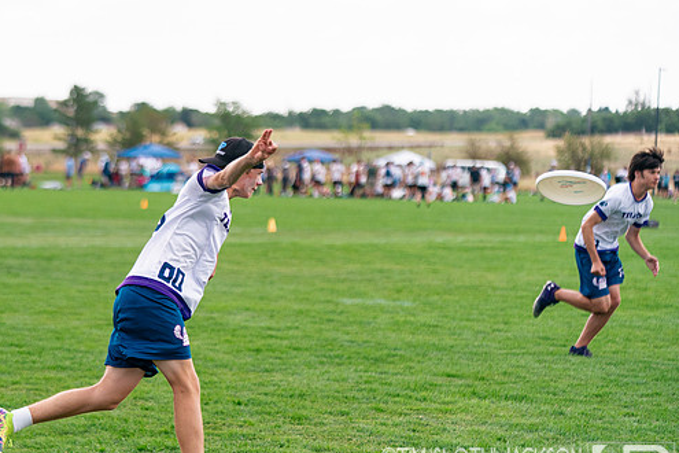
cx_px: 202
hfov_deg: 14.7
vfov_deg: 9.9
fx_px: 2621
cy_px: 276
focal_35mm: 139
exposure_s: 1/3200
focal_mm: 90
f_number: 2.8
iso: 800
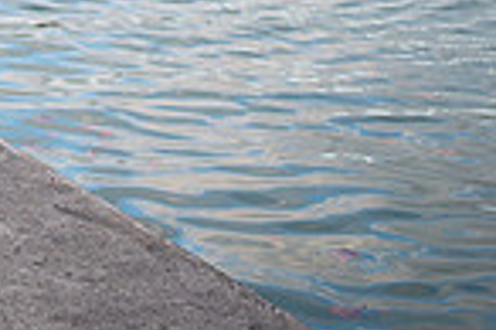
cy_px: -233
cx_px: -306
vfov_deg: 9.4
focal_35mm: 139
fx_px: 1913
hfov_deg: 13.7
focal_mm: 35
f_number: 3.5
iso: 100
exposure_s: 1/200
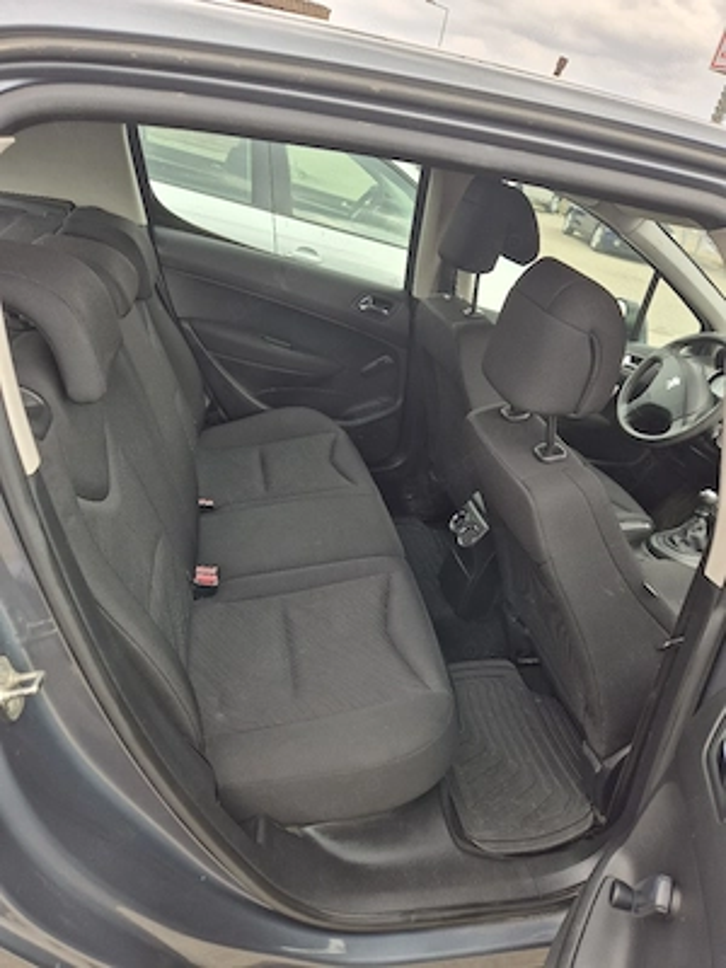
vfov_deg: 73.9
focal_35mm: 23
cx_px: 363
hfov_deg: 58.9
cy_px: 484
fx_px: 643
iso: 32
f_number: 1.8
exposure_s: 1/182
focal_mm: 5.4
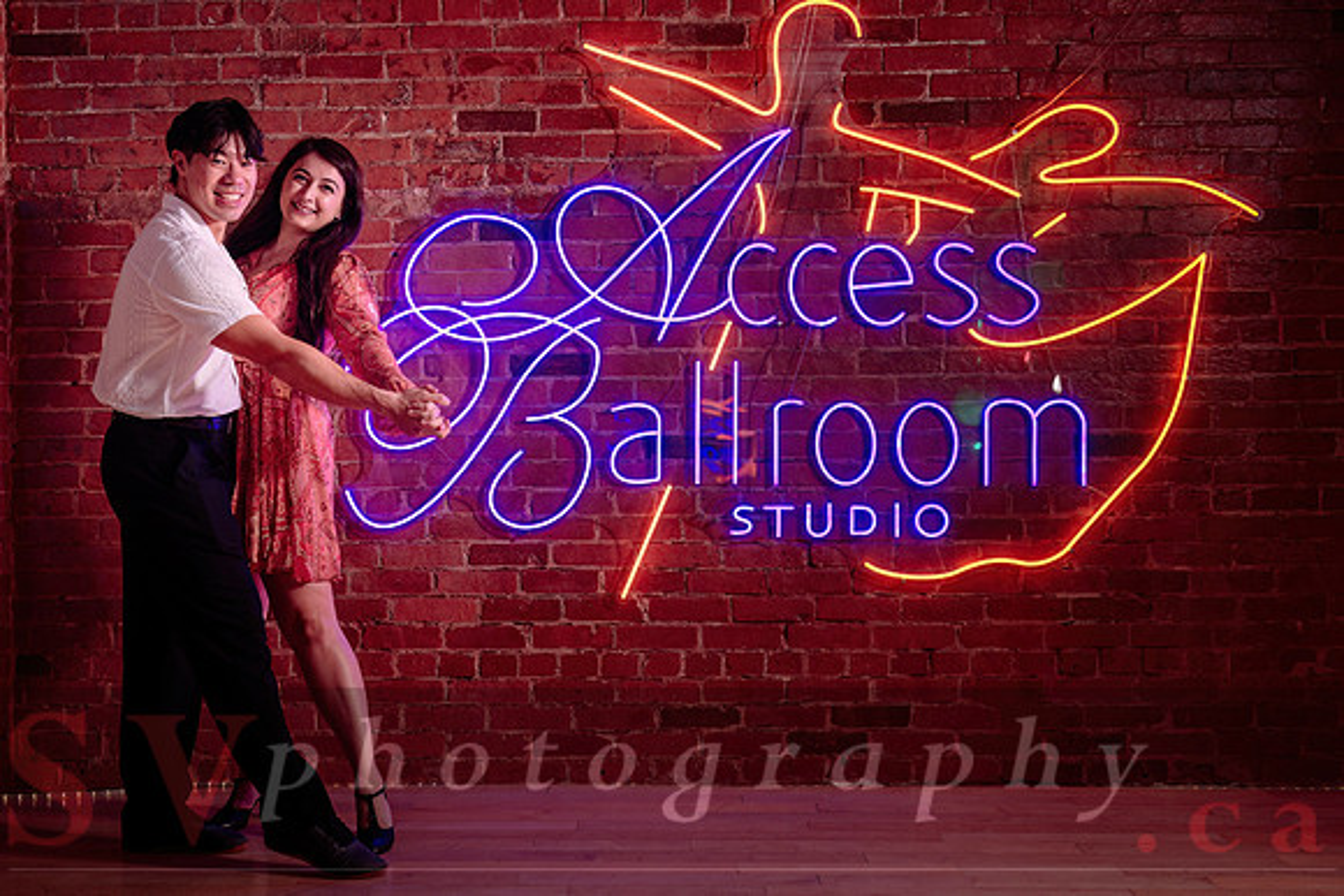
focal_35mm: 51
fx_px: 1905
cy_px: 456
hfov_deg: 38.8
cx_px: 582
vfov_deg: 26.5
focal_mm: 45
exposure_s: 1/125
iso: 640
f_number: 3.2
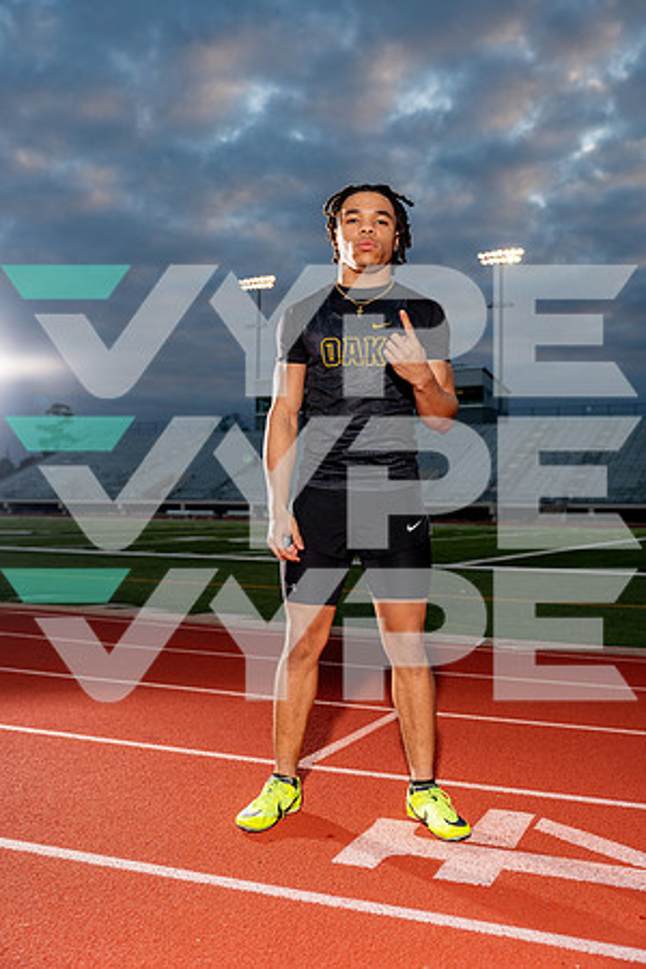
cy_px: 484
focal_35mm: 36
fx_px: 969
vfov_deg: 53.1
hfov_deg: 36.9
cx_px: 323
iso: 320
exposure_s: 1/1250
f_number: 4
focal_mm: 36
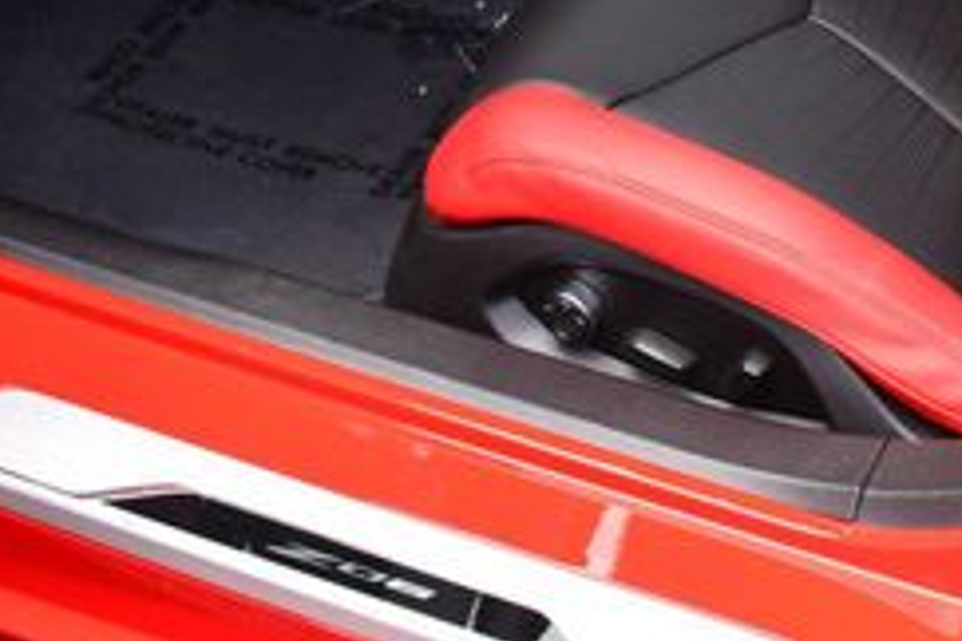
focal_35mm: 95
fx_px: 2538
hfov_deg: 21.0
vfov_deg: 13.9
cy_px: -186
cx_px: 871
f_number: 4.5
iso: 400
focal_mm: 18
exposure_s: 1/250
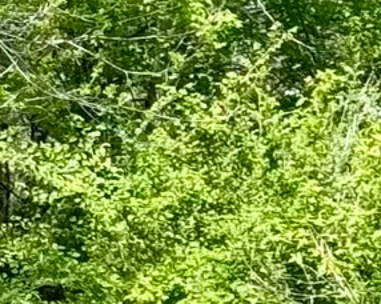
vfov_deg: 4.9
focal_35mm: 315
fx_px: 3547
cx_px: -753
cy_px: 411
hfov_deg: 5.7
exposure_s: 1/1133
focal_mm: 6.76
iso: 64
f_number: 1.78
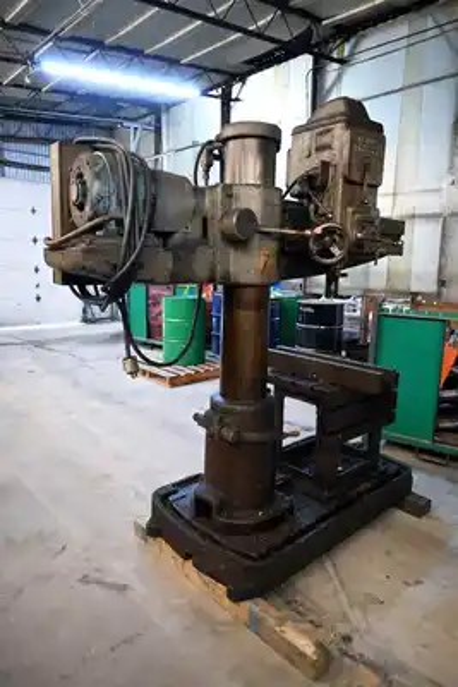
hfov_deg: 53.2
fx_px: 458
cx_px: 229
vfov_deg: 73.7
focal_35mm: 24
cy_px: 344
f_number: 3.5
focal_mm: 16
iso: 2200
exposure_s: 1/25
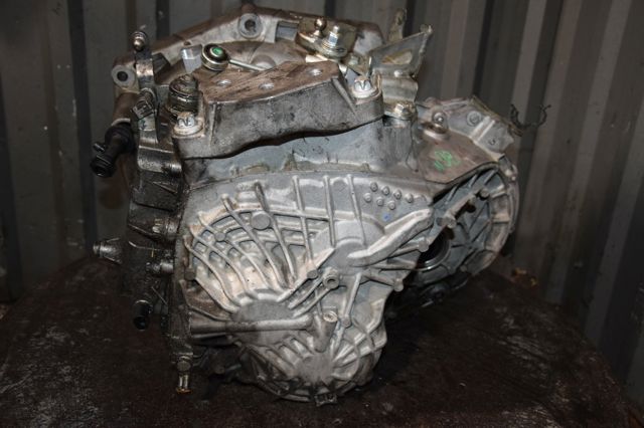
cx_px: 322
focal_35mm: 39
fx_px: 697
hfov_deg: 49.6
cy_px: 214
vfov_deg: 34.2
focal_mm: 26
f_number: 5
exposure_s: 1/60
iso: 800
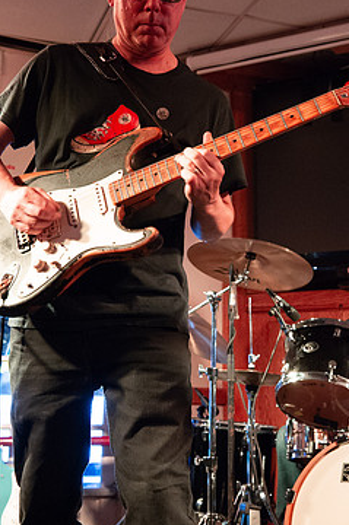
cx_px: 182
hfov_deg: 24.5
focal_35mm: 55
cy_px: 228
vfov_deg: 36.2
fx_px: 802
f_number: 6.3
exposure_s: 1/50
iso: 6400
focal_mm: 44
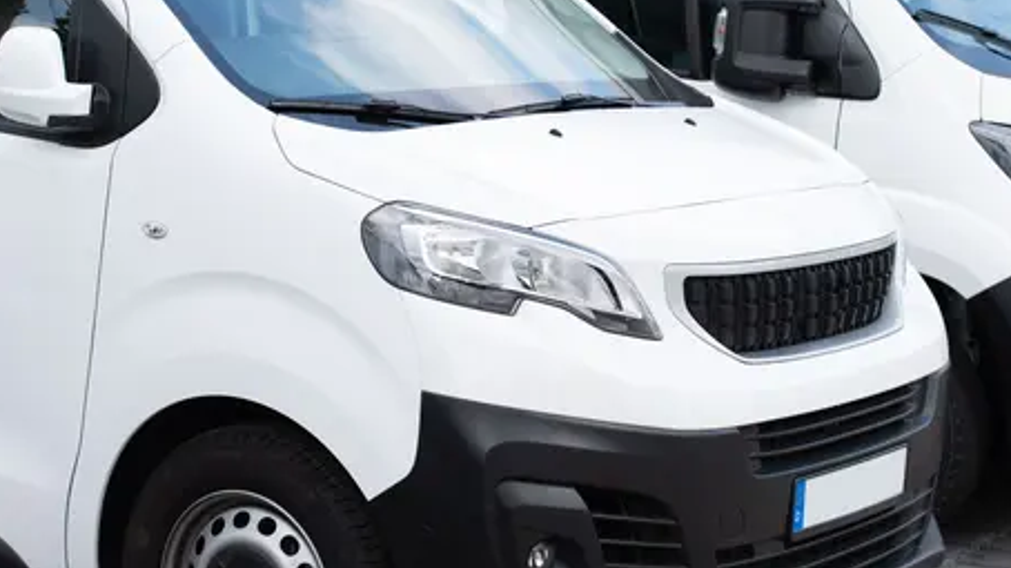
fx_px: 2599
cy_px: 238
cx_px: 592
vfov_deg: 12.5
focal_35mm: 97
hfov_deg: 22.0
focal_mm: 70
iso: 200
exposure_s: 1/160
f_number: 4.5
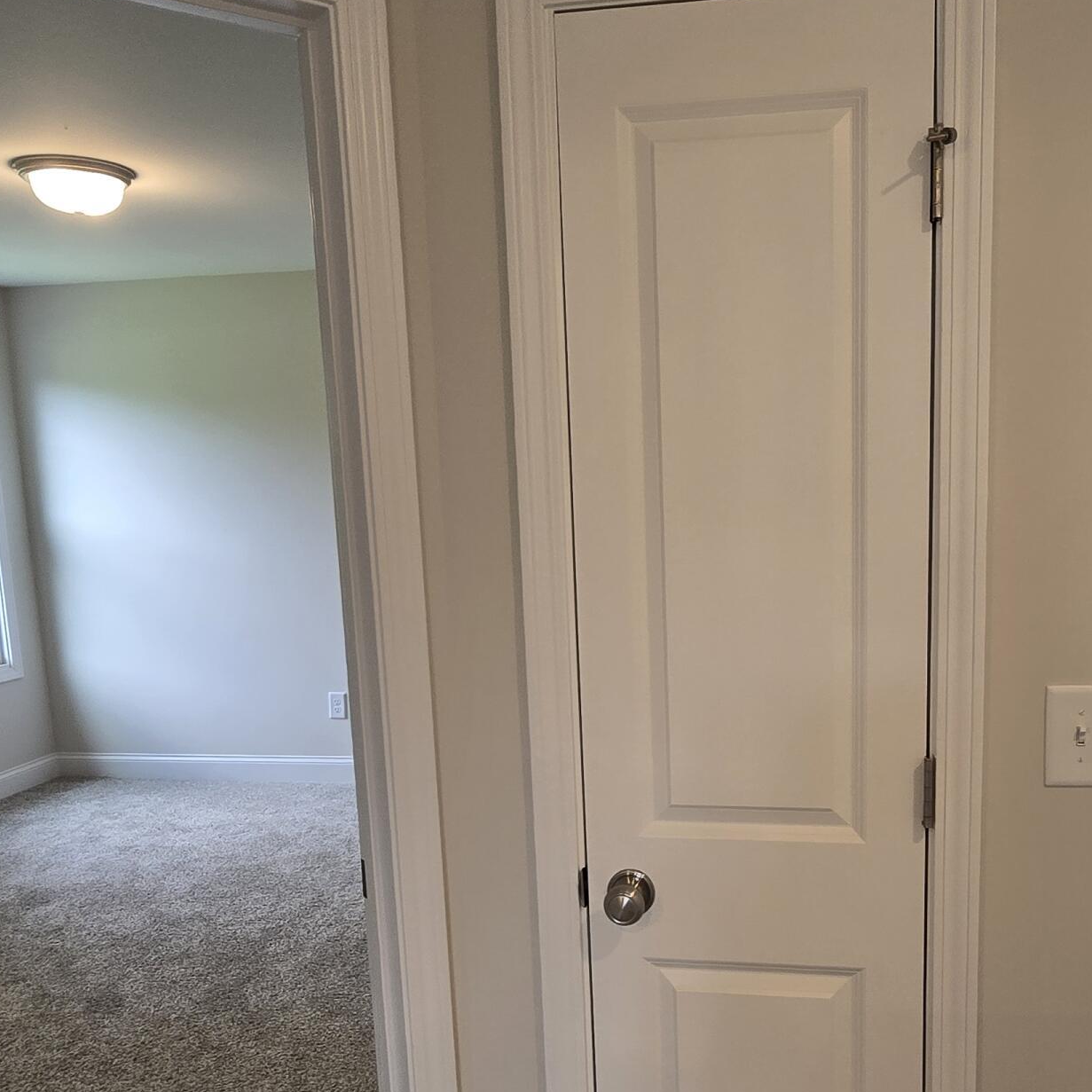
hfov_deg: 56.6
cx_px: 685
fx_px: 999
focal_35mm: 28
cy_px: 647
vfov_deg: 56.9
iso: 80
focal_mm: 2.2
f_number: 2.2
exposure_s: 1/60
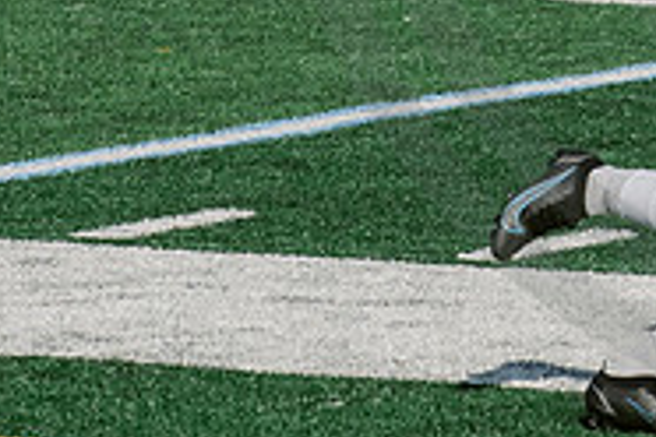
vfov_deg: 2.6
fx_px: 9693
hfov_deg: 3.9
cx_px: 625
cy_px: -184
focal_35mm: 532
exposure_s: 1/4000
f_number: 5.6
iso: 640
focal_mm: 70
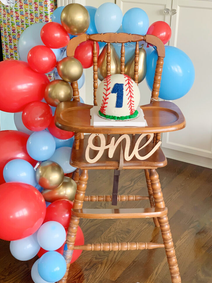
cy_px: 148
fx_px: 449
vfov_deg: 34.9
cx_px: 107
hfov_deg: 26.6
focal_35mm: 55
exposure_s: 1/111
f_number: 2.4
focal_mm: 6
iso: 125
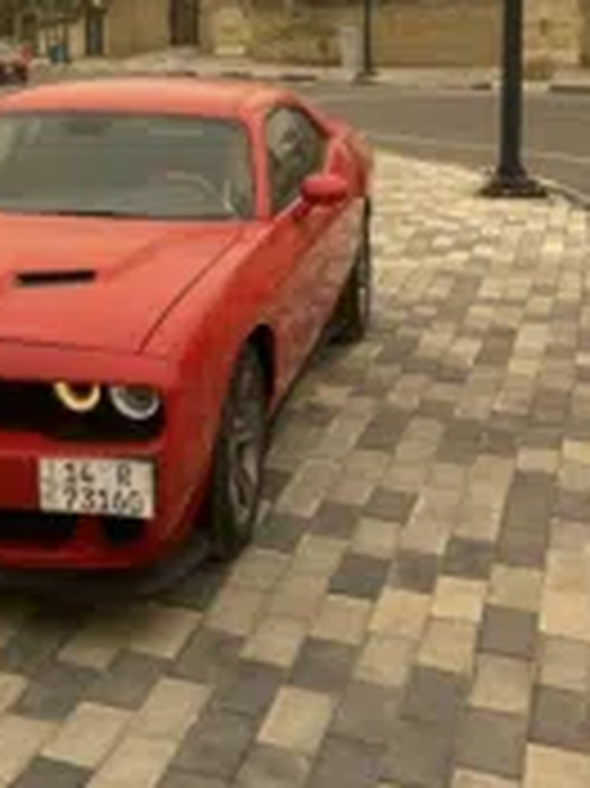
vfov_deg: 33.8
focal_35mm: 55
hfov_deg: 25.7
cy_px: 144
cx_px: 68
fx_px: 1251
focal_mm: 6.86
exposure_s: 1/4545
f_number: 1.78
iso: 80
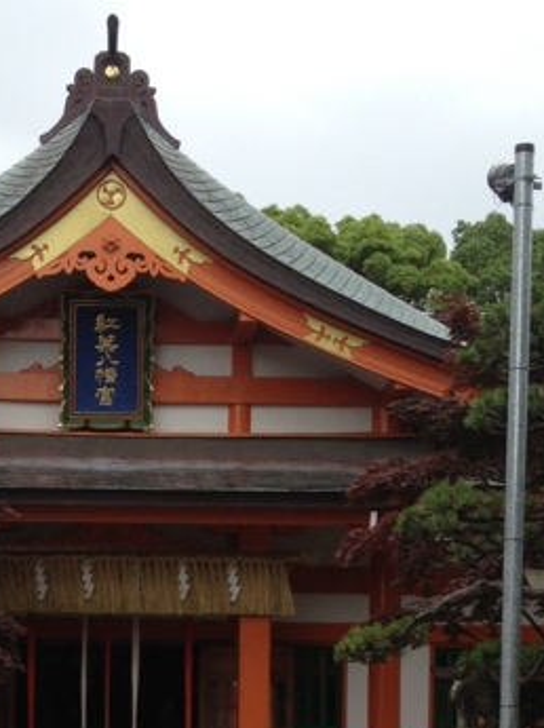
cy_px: 844
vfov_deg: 18.1
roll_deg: -0.7
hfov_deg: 14.1
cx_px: 112
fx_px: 2183
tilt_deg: -4.8
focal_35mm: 104
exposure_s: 1/198
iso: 50
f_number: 2.4
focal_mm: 4.28
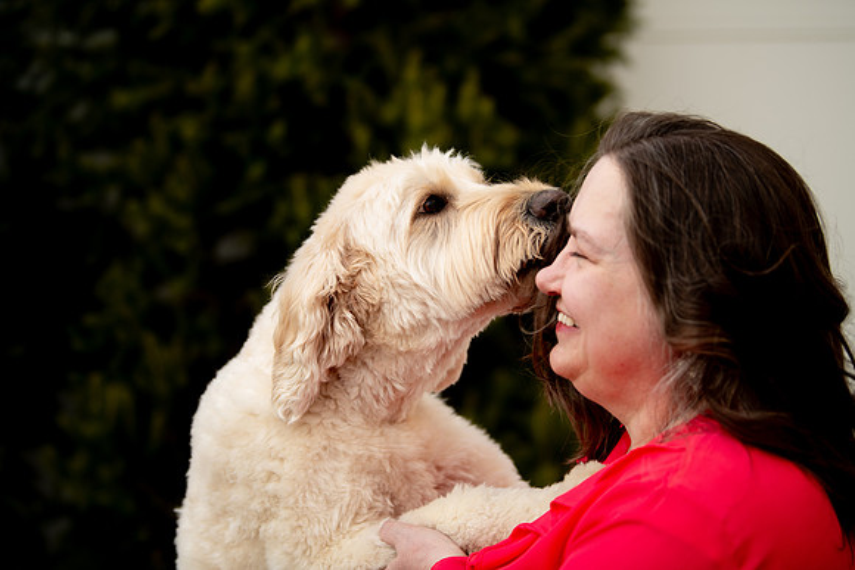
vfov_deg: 16.7
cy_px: 285
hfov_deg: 24.8
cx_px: 428
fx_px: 1948
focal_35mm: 82
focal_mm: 82
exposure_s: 1/250
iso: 200
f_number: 3.2
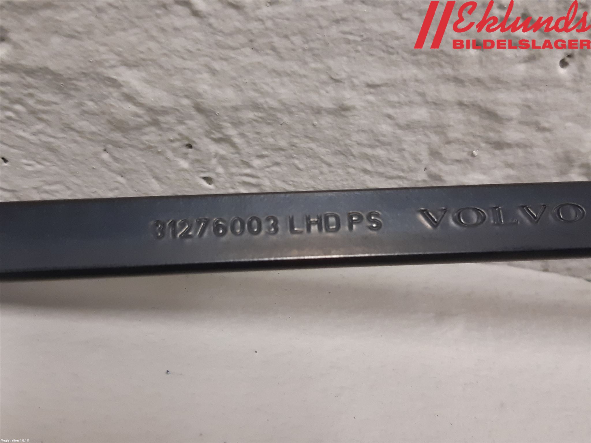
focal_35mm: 26
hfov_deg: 67.3
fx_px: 444
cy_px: 222
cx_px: 296
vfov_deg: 53.1
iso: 250
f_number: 1.7
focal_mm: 3.93
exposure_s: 1/50
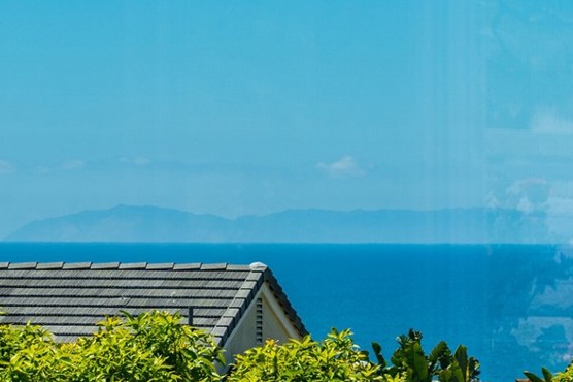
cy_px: 332
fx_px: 4597
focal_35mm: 289
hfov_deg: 7.1
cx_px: 291
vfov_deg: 4.7
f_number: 7.1
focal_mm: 105
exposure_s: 1/640
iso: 250
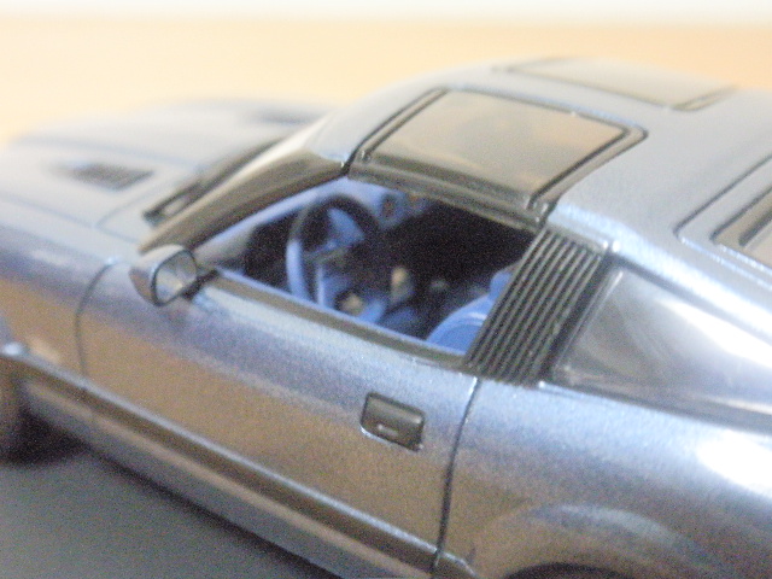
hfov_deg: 36.8
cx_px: 386
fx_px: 1160
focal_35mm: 52
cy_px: 290
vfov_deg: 28.0
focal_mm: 9.1
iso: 320
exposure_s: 1/4
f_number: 4.3
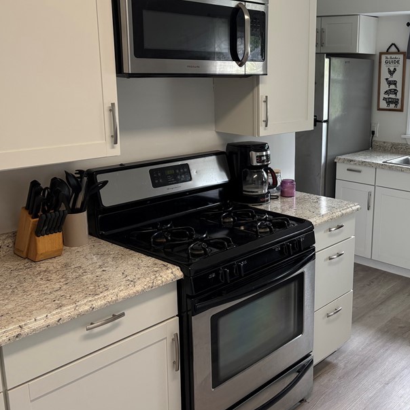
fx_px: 523
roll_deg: -0.7
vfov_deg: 42.8
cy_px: 185
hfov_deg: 41.4
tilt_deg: -11.4
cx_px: 315
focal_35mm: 39
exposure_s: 1/217
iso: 125
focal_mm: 5.96
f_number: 1.6
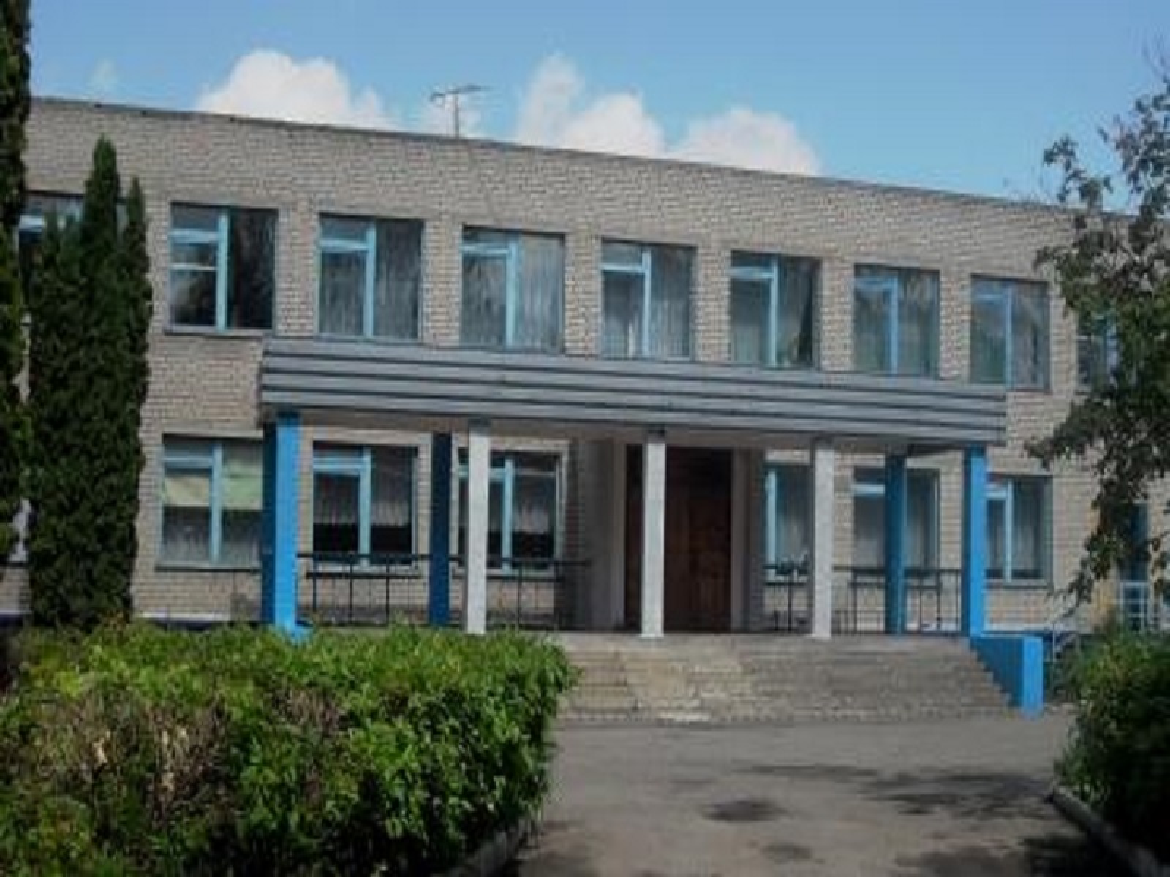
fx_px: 1183
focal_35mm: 35
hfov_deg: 52.6
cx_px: 585
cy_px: 438
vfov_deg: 40.7
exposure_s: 1/125
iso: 100
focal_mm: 6.2
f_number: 8.9
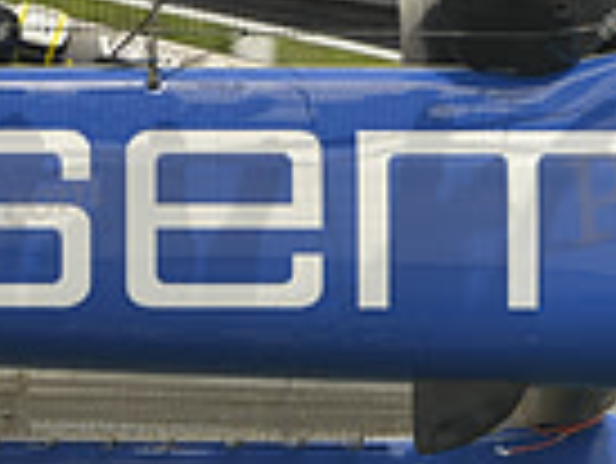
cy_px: -43
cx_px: 337
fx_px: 29049
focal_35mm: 1631
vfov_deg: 0.9
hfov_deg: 1.2
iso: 280
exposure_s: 1/1600
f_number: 6.3
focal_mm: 400
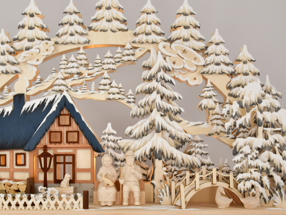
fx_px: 413
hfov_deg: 38.0
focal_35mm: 50
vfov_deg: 29.1
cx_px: 110
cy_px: 113
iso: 1600
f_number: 20
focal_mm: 22
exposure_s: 1/40
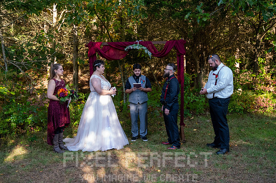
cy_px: 92
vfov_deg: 32.6
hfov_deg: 47.4
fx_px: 314
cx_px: 138
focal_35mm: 41
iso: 6400
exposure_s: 1/2500
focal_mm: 41
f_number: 4
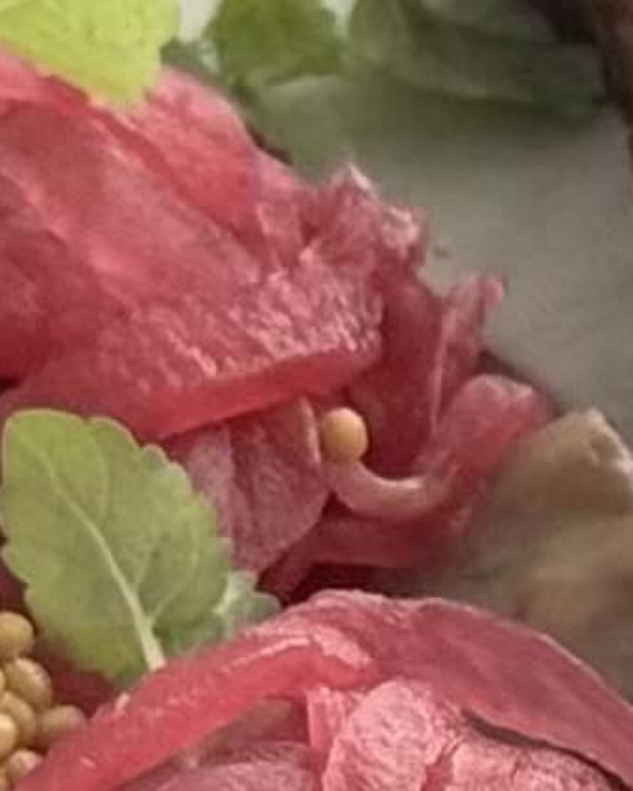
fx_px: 10511
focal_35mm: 449
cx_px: 652
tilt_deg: -44.4
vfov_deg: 4.3
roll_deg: +1.7
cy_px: 1124
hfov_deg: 3.4
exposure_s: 1/60
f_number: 1.78
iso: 250
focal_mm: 6.76
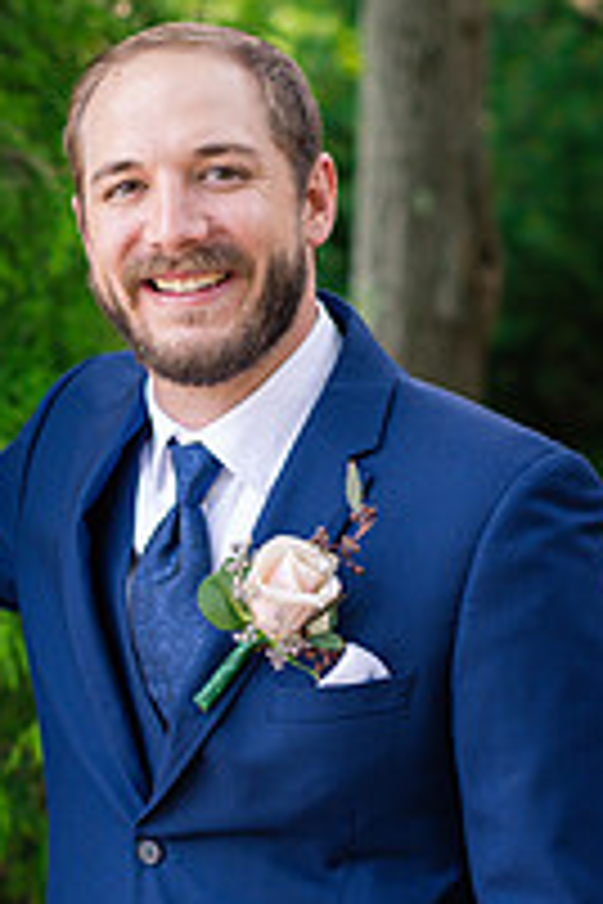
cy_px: 598
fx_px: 2814
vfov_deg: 18.2
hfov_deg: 12.2
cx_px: 112
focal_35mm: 112
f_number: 2.8
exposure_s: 1/400
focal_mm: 50
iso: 250
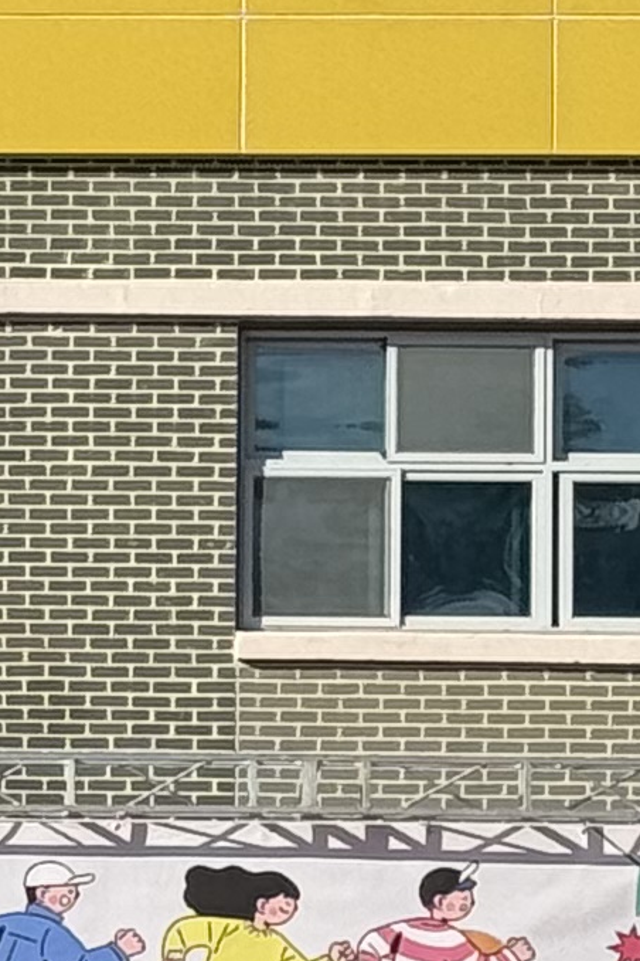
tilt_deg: +4.6
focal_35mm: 297
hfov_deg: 4.6
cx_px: -432
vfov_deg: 6.9
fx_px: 7919
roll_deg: -1.1
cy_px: 743
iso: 64
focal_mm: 6.76
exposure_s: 1/6024
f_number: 1.78
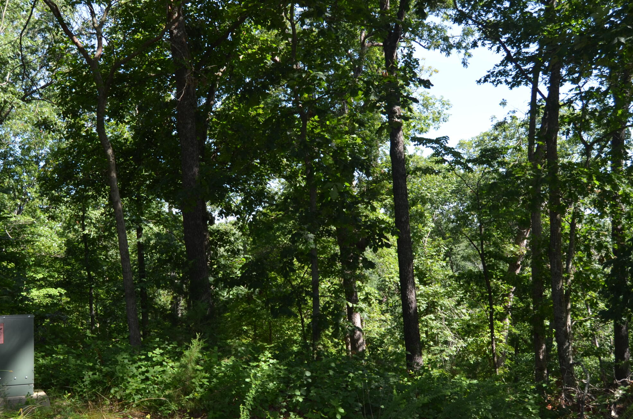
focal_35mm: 41
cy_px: 215
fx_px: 719
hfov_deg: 47.4
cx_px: 276
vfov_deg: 32.5
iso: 100
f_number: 4.8
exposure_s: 1/200
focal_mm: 18
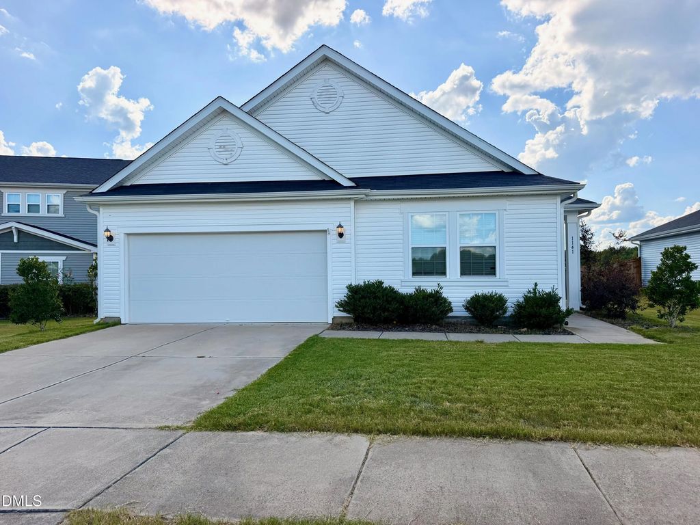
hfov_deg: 71.6
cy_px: 262
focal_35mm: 24
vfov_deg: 56.8
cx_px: 350
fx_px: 485
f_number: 1.78
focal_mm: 6.76
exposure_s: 1/5319
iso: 100
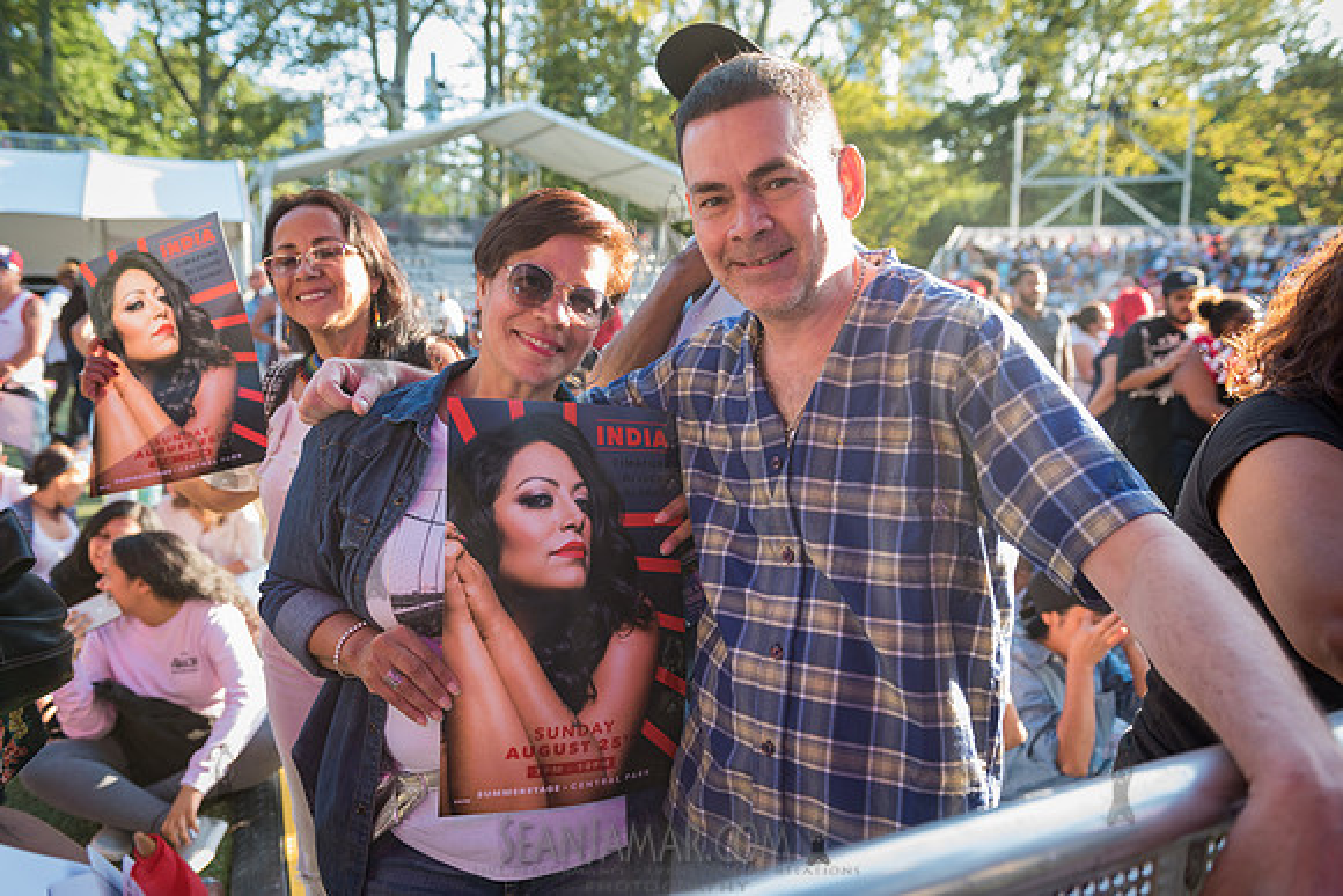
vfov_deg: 46.4
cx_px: 672
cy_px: 448
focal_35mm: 28
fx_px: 1045
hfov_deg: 65.5
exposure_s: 1/125
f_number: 4
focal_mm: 28
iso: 200
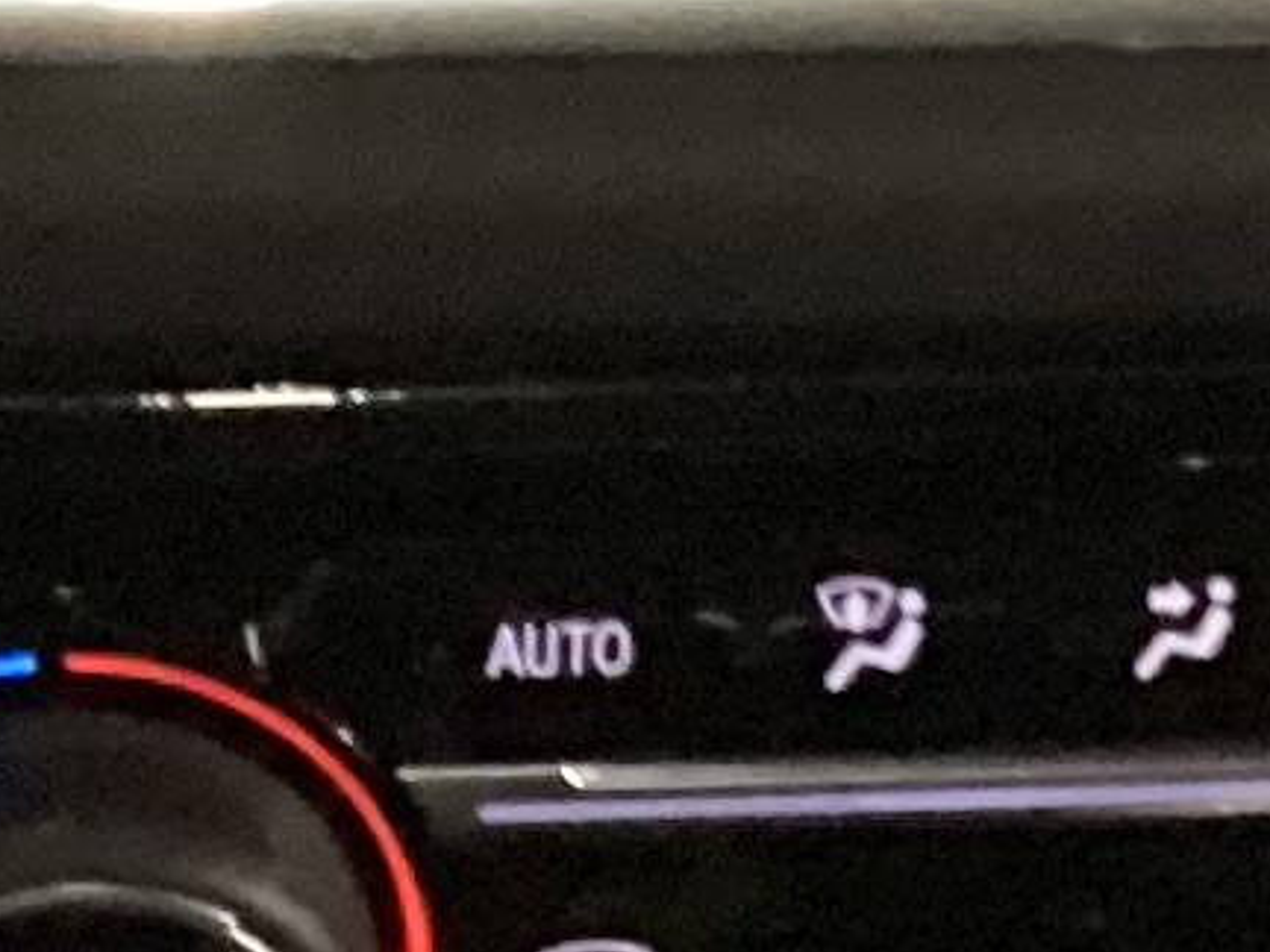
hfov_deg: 8.5
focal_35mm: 234
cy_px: -952
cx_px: 659
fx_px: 8585
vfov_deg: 6.2
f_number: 2.4
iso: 800
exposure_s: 1/17
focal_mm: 3.3
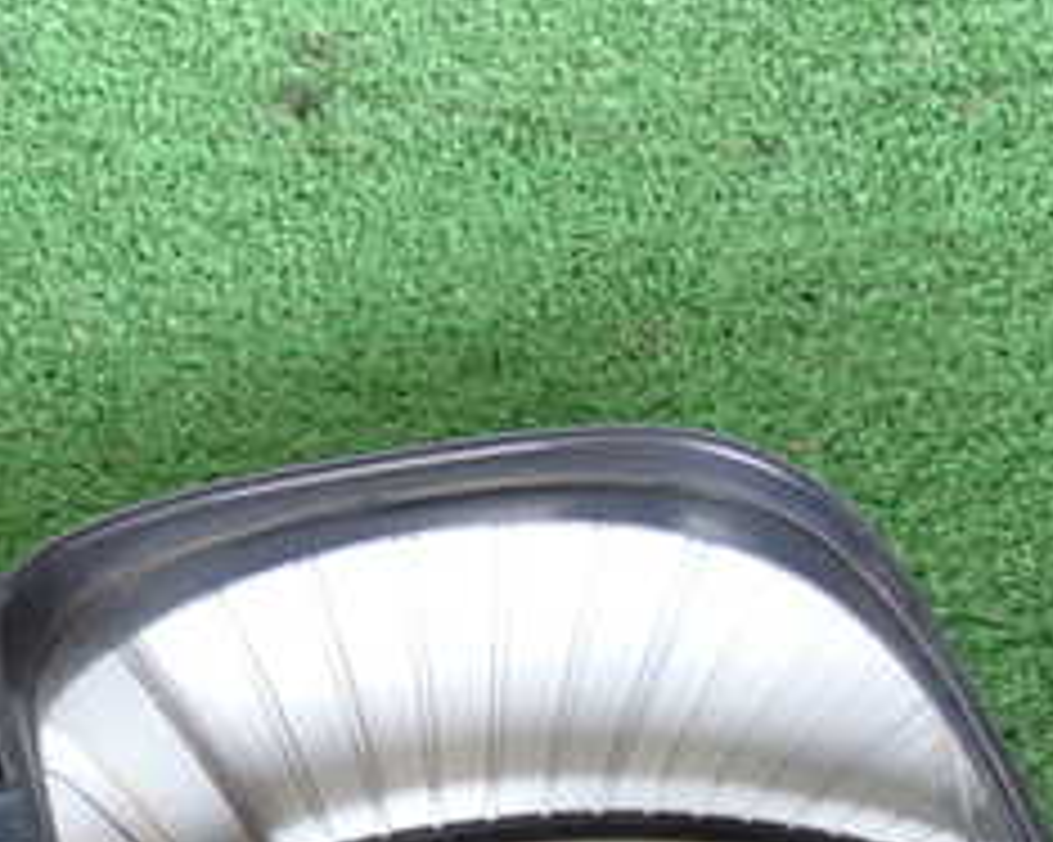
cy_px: 937
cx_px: 50
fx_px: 2959
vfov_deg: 15.7
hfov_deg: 19.7
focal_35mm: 95
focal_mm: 6.83
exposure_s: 1/50
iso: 200
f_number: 2.7
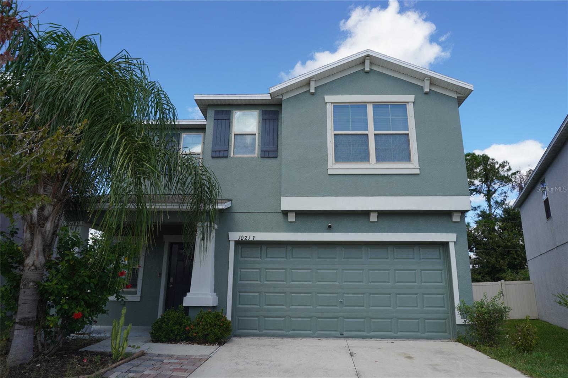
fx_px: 379
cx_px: 284
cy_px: 189
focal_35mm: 24
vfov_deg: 53.1
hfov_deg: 73.8
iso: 100
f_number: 8
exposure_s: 1/160
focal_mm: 16
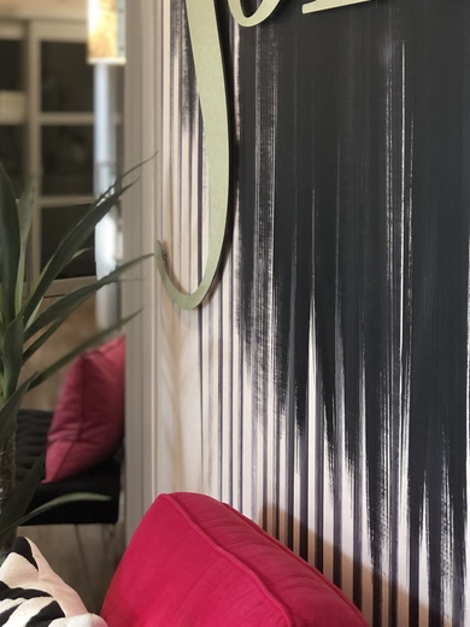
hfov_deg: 16.1
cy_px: 229
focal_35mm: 92
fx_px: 1666
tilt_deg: -3.1
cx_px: 239
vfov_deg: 21.3
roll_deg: +0.4
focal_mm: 6.6
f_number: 2.8
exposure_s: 1/30
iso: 100
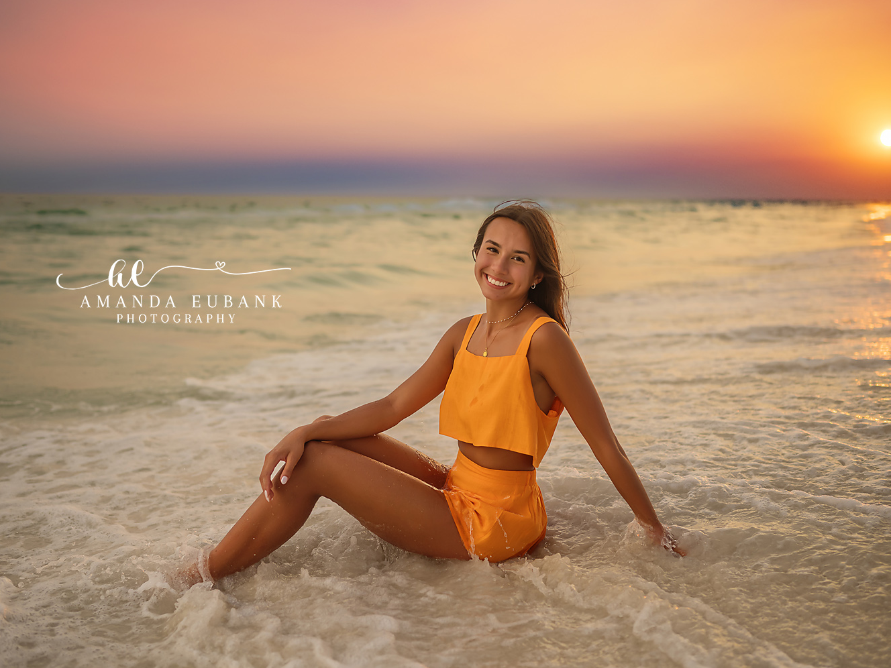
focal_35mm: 38
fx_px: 978
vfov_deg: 37.7
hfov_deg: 49.0
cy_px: 334
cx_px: 445
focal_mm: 35
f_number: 1.8
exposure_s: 1/5000
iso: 250
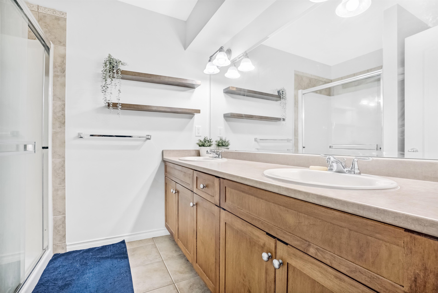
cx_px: 219
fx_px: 195
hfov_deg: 96.7
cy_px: 146
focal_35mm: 16
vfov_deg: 73.8
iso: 320
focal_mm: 16
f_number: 7.1
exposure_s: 1/20
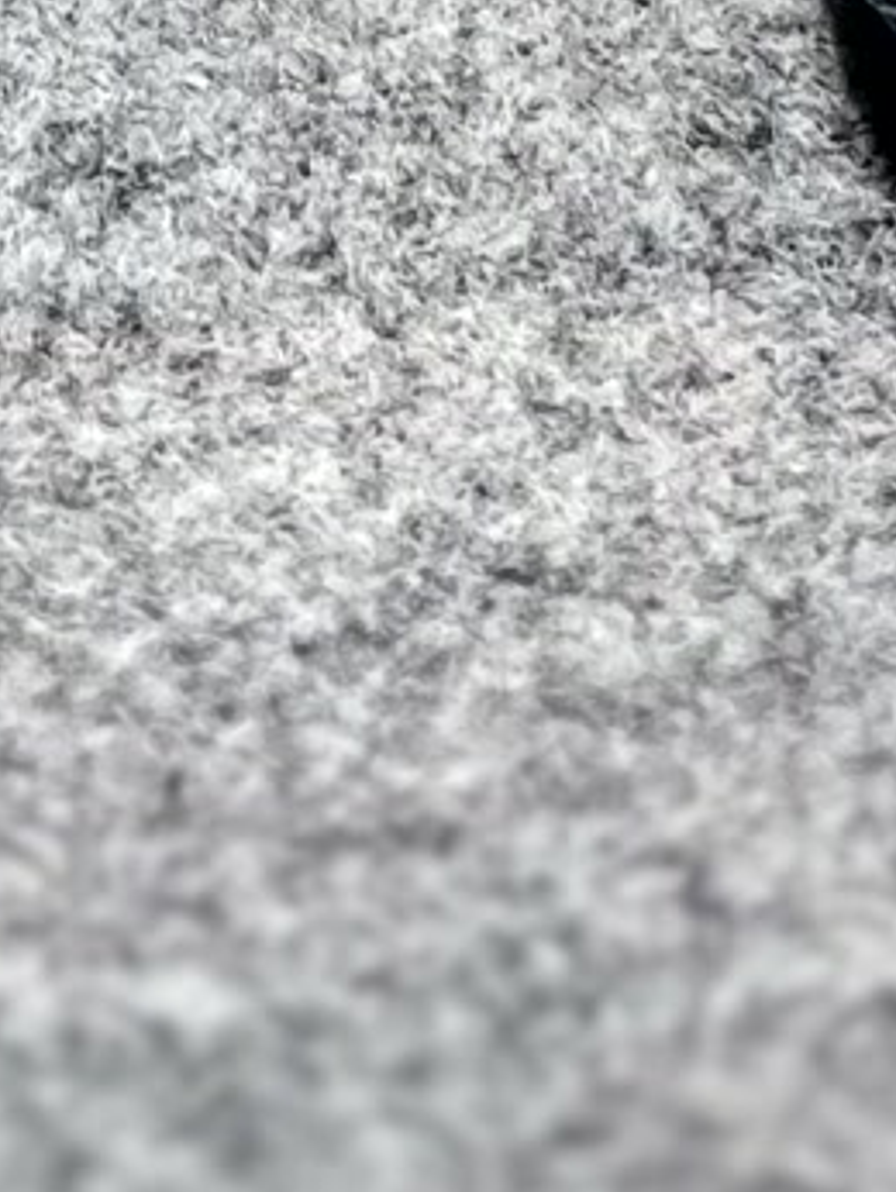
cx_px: -248
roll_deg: -0.2
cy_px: -1840
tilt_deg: -19.2
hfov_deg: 8.2
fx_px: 6205
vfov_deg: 9.5
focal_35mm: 180
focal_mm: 5.1
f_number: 1.6
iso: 40
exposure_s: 1/100
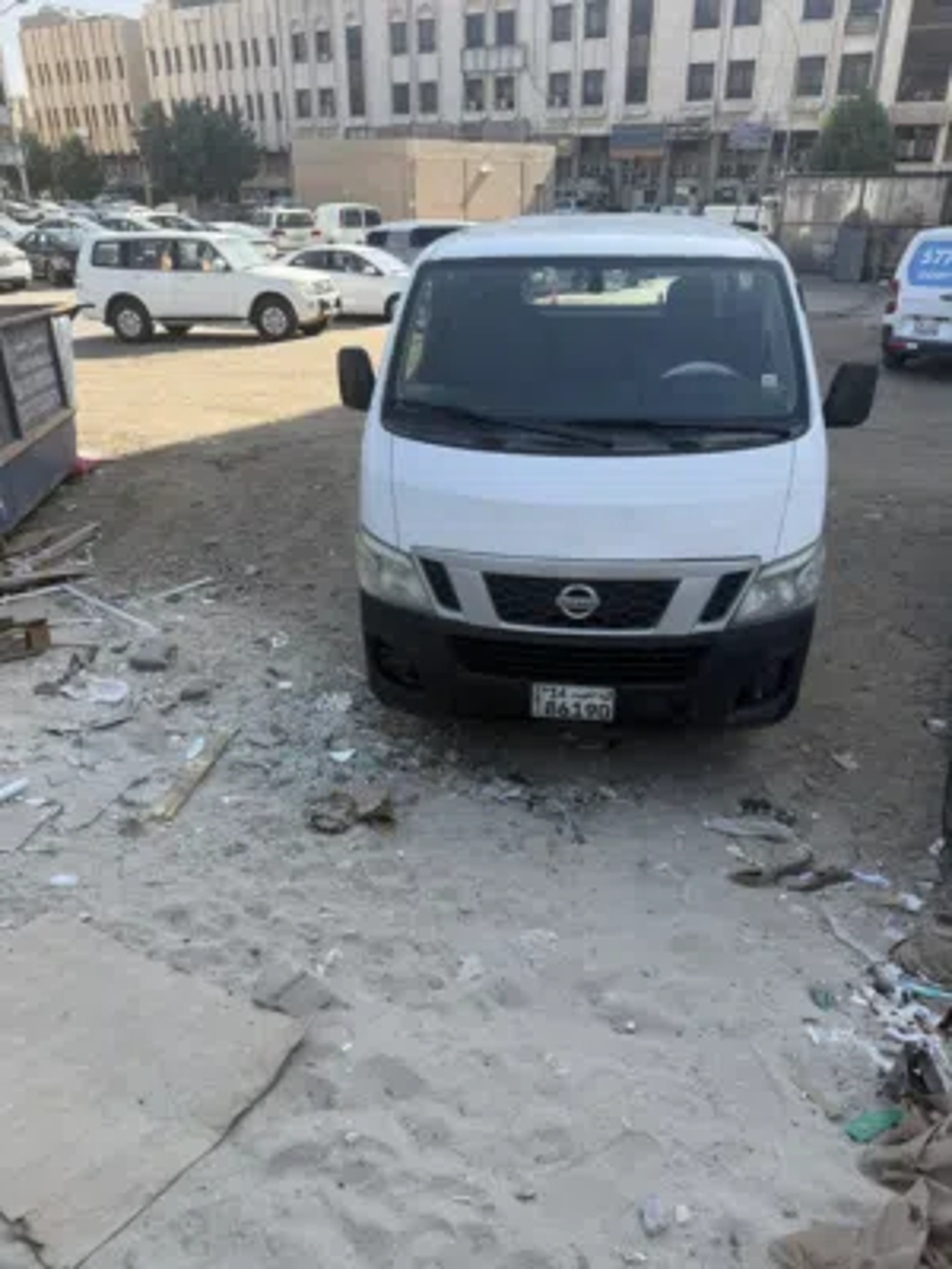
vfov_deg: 71.6
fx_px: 880
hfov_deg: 56.8
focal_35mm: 24
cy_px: 634
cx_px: 476
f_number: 1.78
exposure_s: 1/1855
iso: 80
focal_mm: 6.76
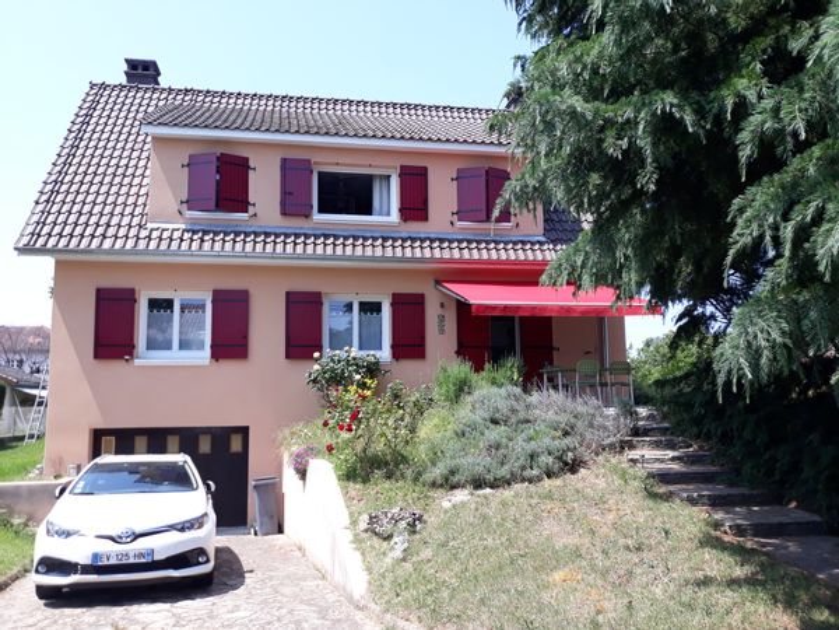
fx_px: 654
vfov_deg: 51.4
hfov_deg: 65.3
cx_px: 420
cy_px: 315
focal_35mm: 27
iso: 40
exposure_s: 1/664
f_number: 1.7
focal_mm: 3.71
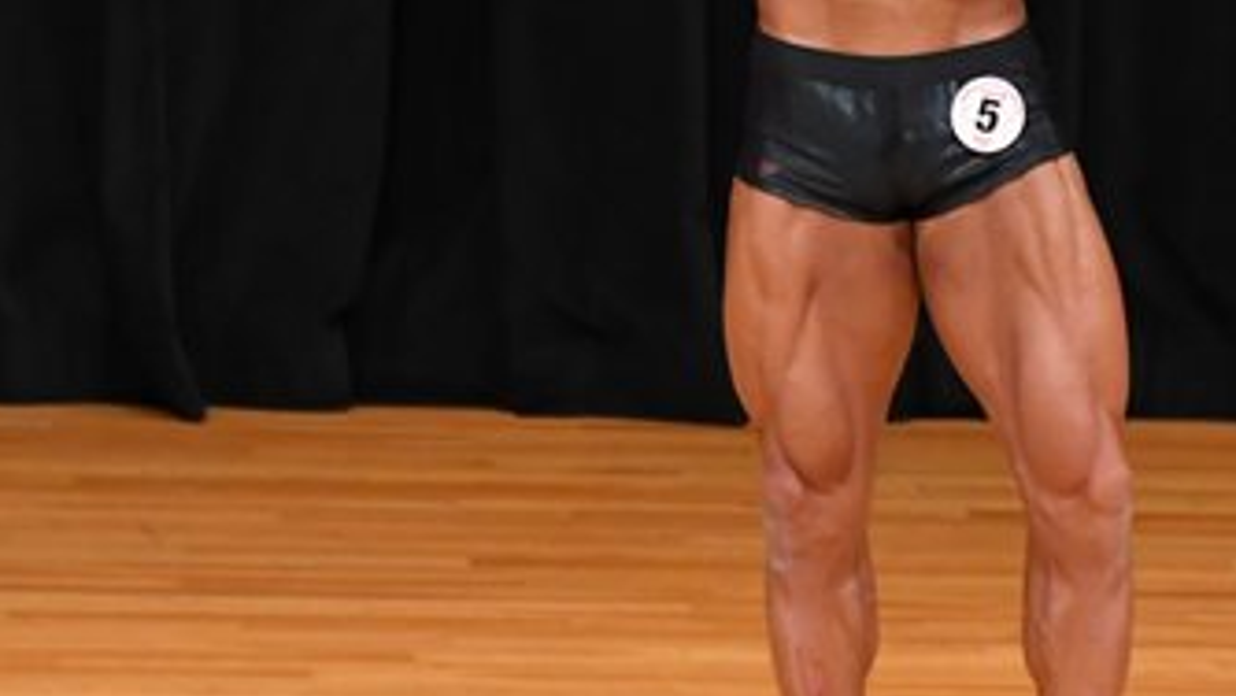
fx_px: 22683
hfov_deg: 3.1
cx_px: 1160
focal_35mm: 692
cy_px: 93
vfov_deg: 1.8
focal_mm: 190
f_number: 5.6
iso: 3200
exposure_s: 1/400
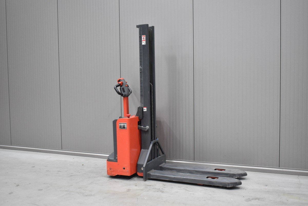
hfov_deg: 49.6
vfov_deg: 34.2
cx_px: 154
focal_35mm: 39
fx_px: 334
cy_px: 103
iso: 1600
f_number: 4
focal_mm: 26
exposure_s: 1/60
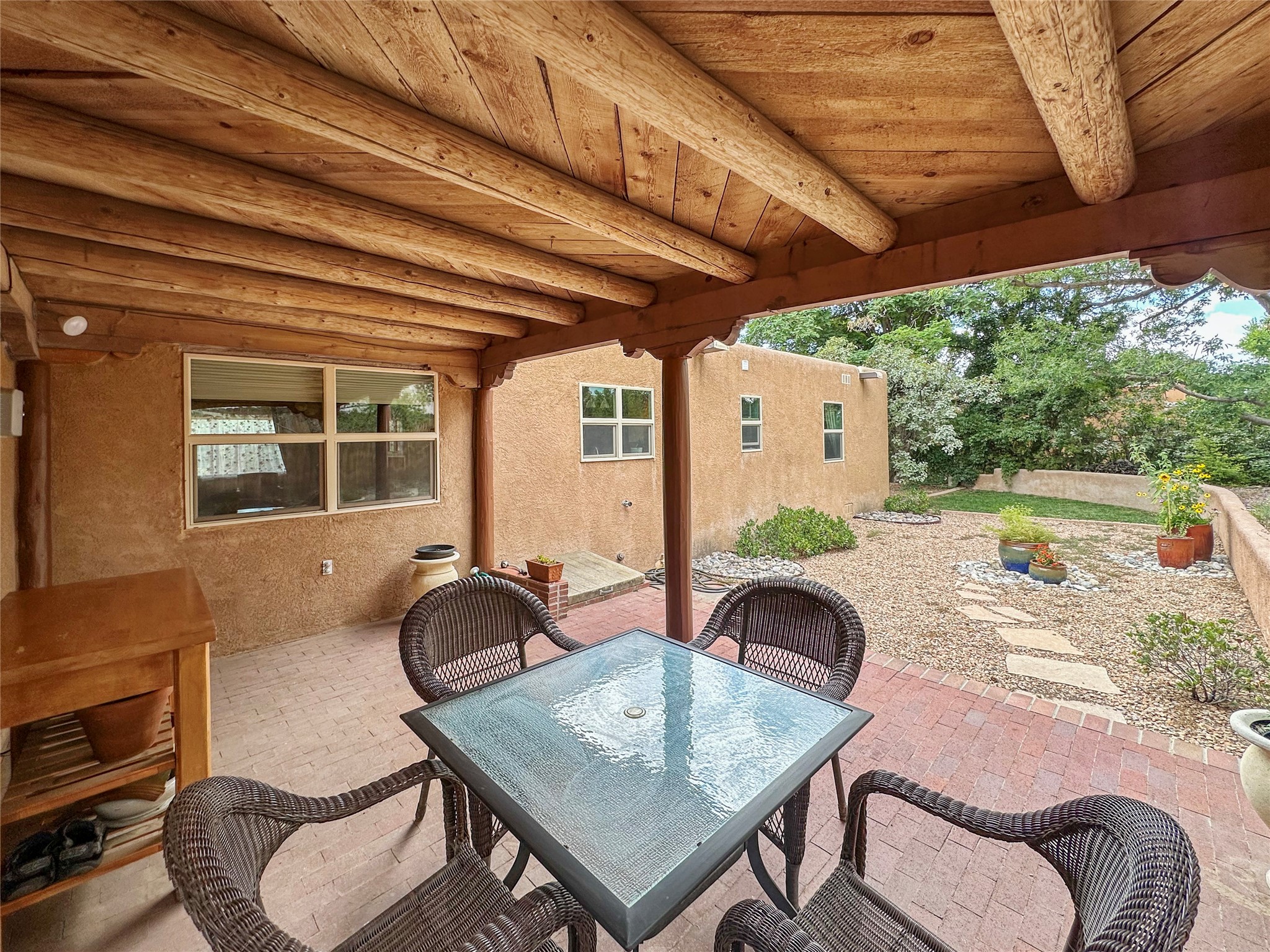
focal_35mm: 14
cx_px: 635
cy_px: 476
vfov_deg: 85.7
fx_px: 514
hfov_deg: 102.1
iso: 40
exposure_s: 1/200
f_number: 2.2
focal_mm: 2.22
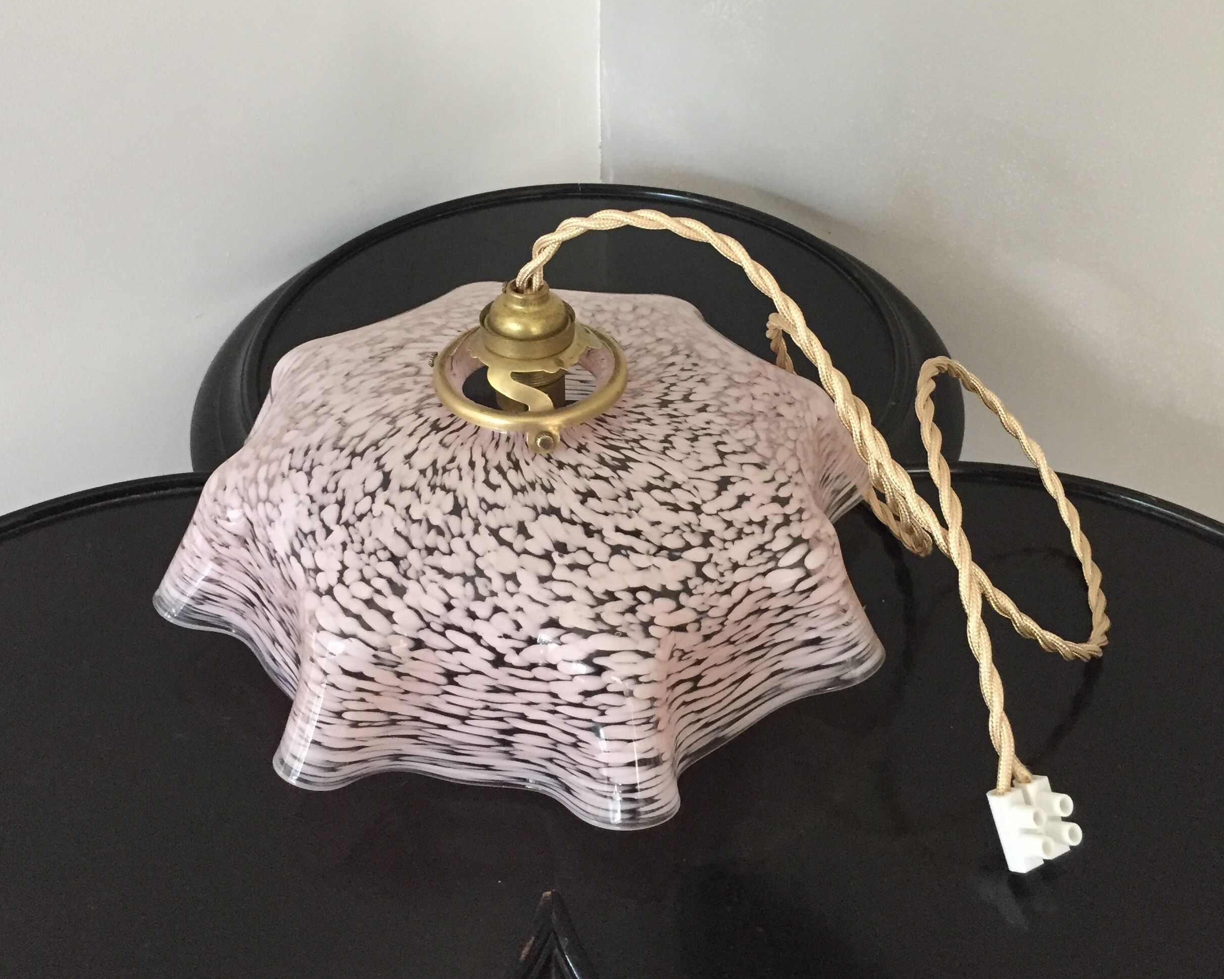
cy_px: 292
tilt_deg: -31.6
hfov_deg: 47.9
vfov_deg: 38.5
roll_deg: +3.8
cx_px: 609
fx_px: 1377
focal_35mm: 38
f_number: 2.2
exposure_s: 1/33
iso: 250
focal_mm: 4.15
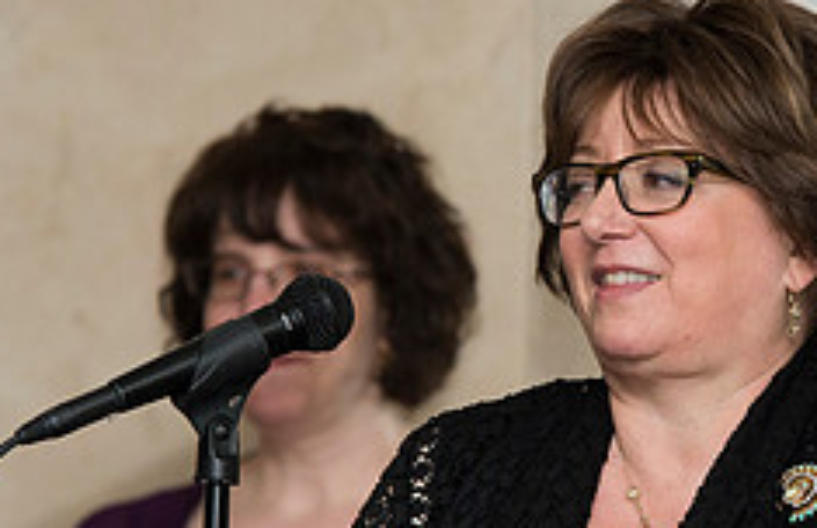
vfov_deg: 2.4
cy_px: 346
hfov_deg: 3.7
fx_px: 12773
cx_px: 699
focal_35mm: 568
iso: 1250
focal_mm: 185
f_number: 5
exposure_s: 1/125
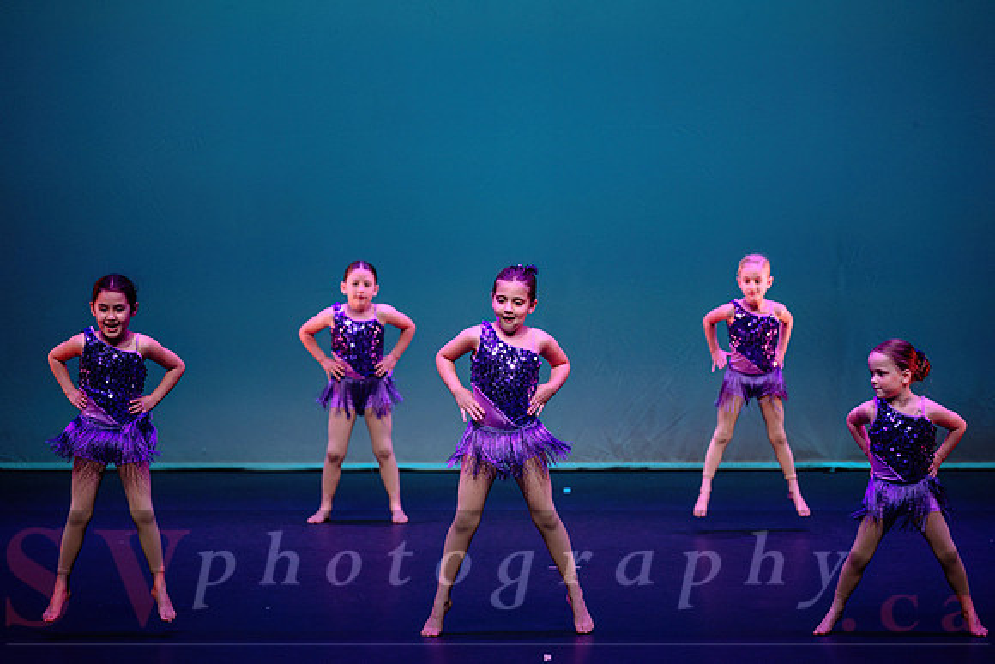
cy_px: 352
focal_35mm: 161
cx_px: 498
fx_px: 4463
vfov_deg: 8.5
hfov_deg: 12.7
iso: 1600
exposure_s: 1/500
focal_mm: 135
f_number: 2.8
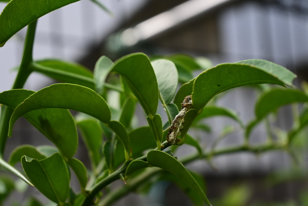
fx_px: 642
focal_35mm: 75
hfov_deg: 27.0
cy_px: 103
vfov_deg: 18.2
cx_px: 154
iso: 320
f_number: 6.3
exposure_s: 1/320
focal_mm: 50
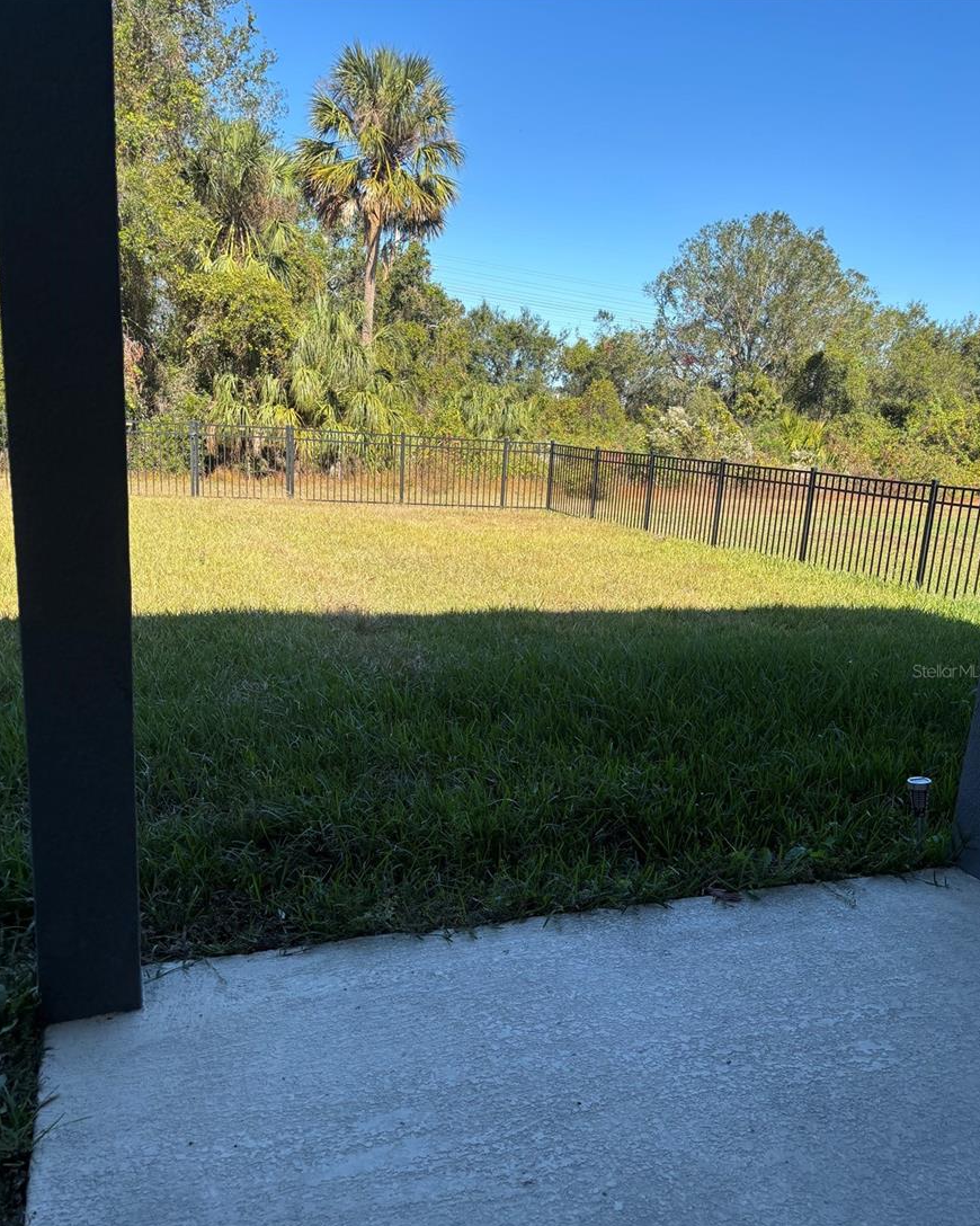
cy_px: 670
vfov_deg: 62.1
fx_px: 1015
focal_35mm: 28
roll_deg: -4.0
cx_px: 485
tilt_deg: -14.7
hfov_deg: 51.5
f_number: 1.6
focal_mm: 5.96
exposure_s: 1/1477
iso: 50
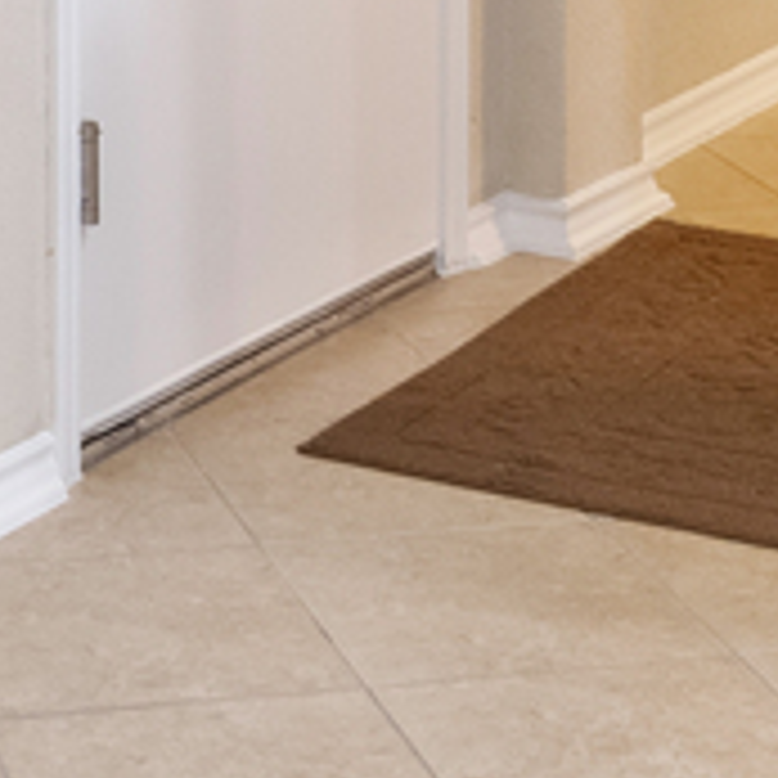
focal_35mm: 127
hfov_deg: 13.5
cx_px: -36
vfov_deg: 12.5
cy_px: -657
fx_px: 3229
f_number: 4
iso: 500
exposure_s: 1/200
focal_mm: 16
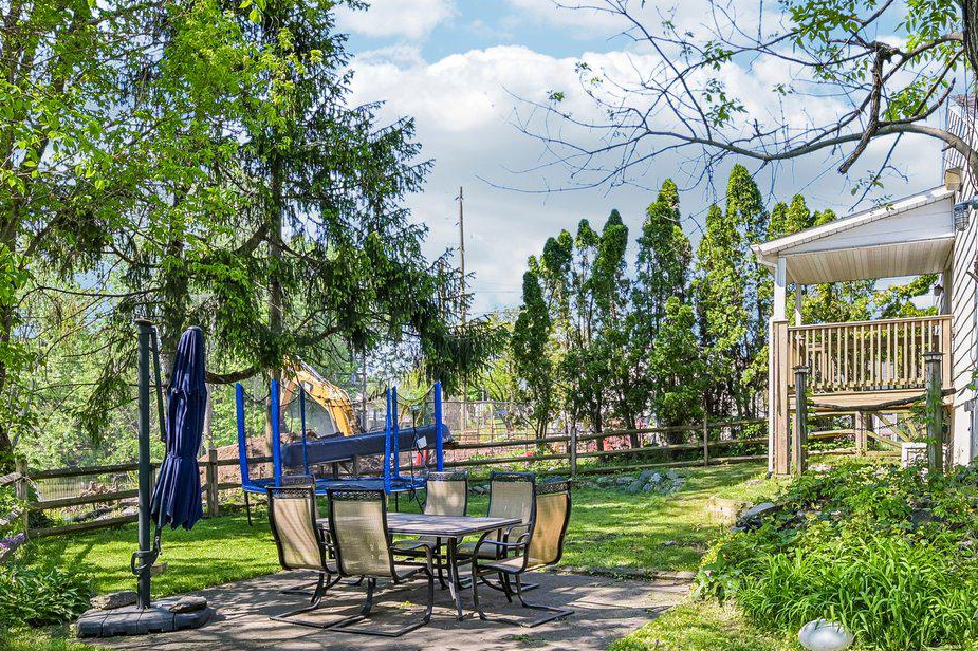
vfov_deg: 41.7
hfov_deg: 60.2
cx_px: 529
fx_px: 842
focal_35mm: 31
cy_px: 441
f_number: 8
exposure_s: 1/100
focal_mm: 14
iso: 100
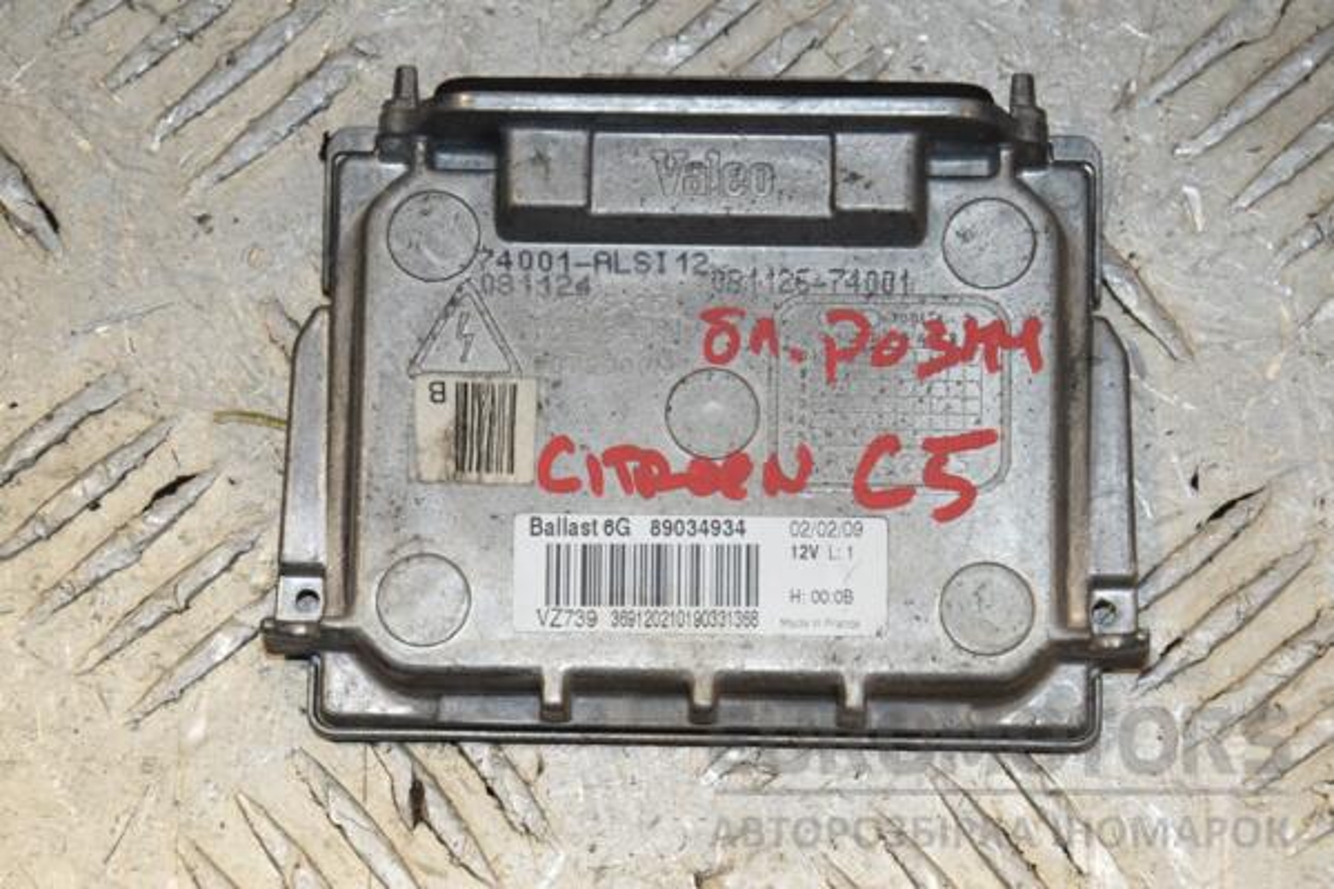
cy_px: 444
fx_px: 5836
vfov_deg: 8.7
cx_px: 667
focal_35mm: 158
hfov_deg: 13.0
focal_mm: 105
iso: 800
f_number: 10
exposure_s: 1/200
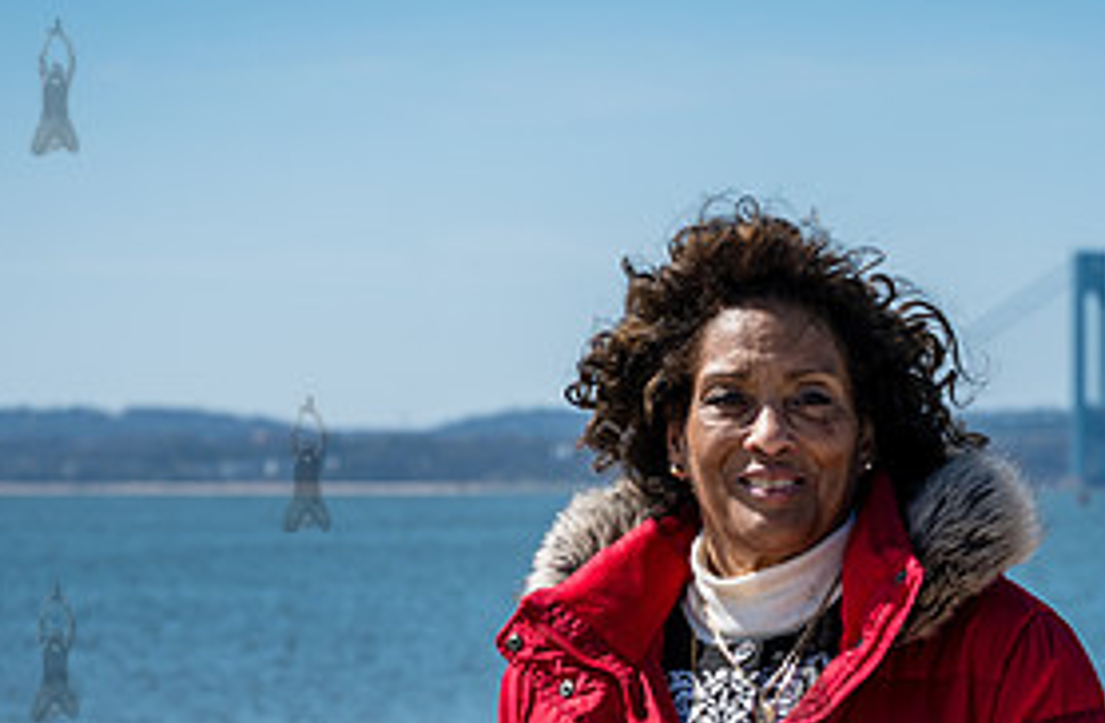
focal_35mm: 182
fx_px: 5555
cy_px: 580
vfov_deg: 7.4
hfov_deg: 11.4
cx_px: 700
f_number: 5.6
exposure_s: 1/320
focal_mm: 79
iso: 64
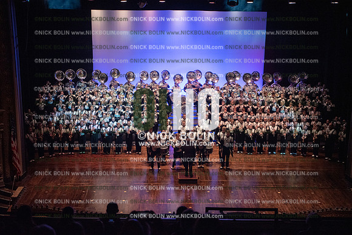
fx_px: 509
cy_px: 118
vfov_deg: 26.0
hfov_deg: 38.2
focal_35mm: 52
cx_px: 176
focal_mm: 52
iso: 2000
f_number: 2.8
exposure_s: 1/250
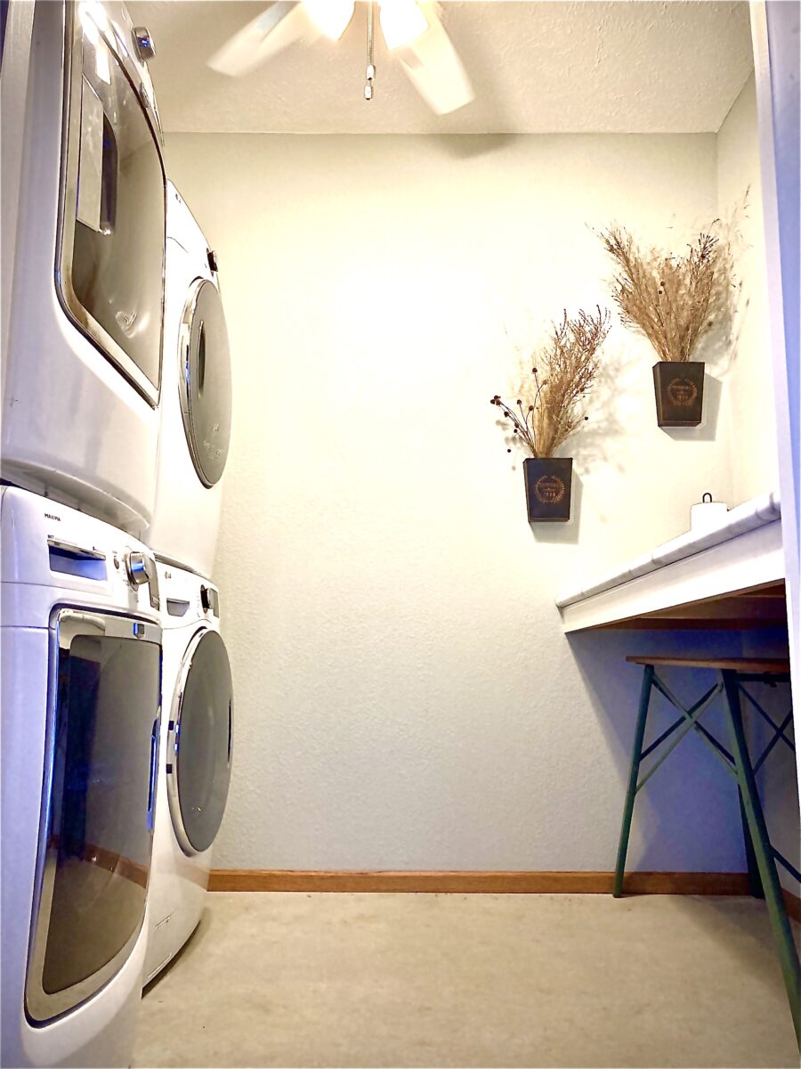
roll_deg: +0.2
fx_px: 864
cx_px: 400
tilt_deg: +9.6
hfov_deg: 49.7
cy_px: 534
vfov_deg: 63.4
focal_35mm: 28
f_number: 1.8
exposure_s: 1/60
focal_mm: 3.99
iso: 160
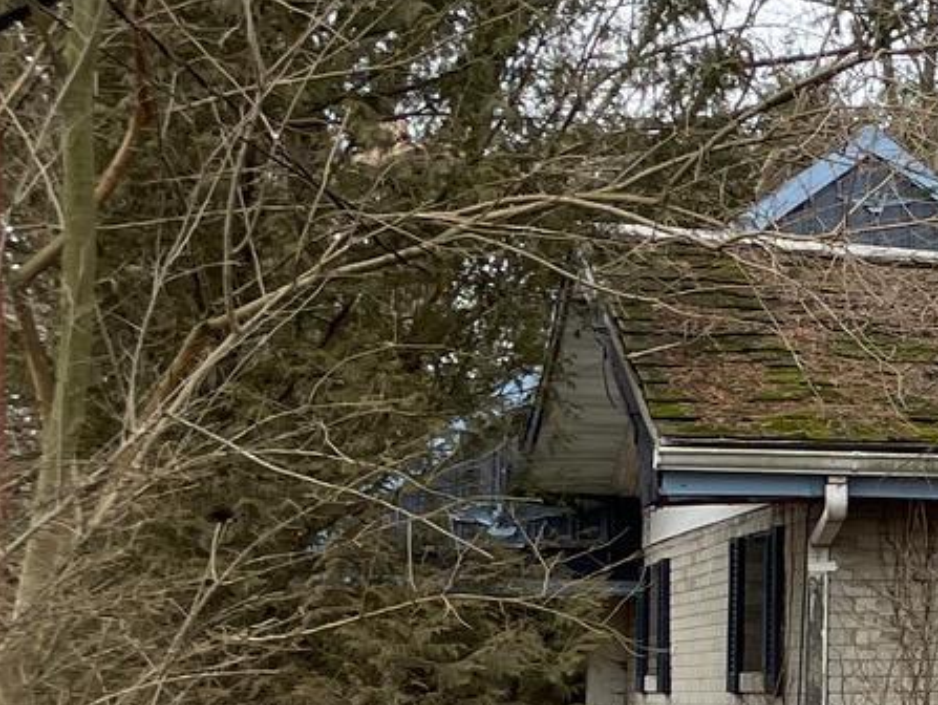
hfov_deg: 14.0
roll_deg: -0.9
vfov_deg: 12.4
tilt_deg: +4.3
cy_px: 518
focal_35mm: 119
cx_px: 1870
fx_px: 3227
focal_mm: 4.2
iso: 32
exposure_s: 1/361
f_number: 1.6
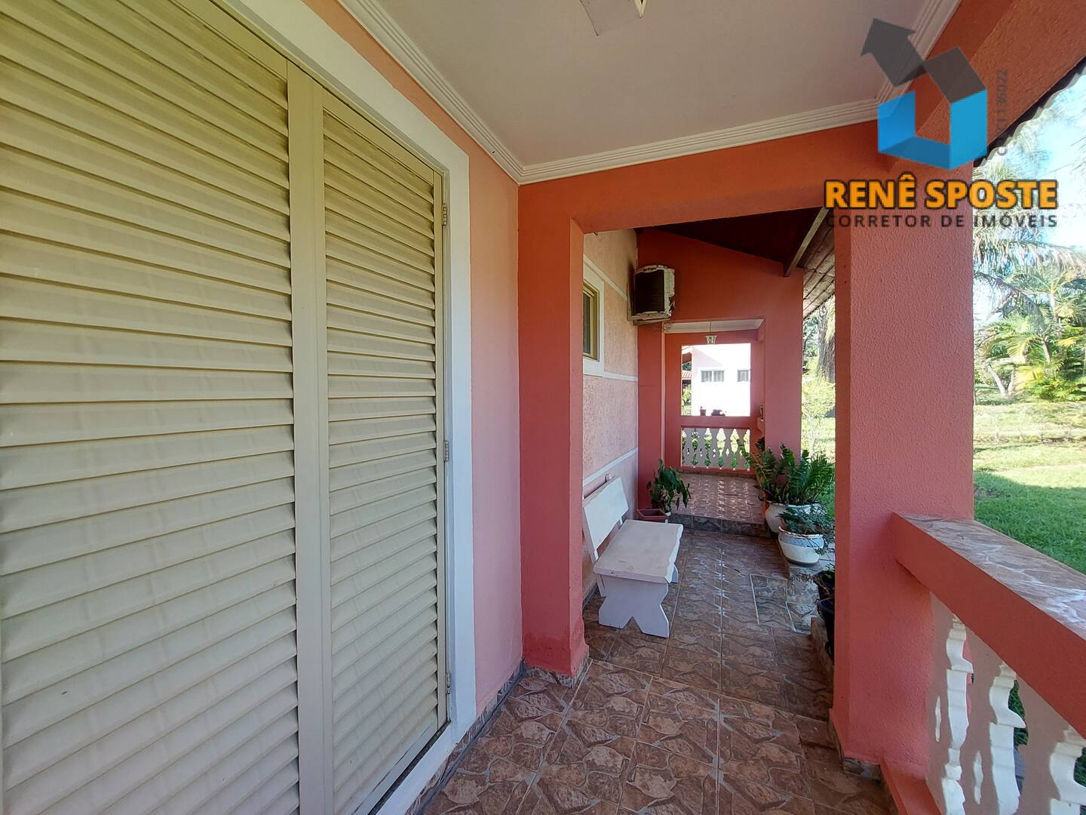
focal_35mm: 13
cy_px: 408
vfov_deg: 89.9
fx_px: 408
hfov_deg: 106.2
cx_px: 543
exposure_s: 1/120
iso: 50
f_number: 2.2
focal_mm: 1.74
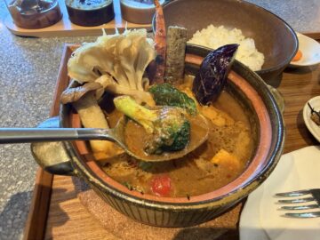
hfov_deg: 71.6
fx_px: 222
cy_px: 120
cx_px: 160
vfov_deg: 56.8
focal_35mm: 24
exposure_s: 1/60
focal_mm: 2.22
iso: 400
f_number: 2.2
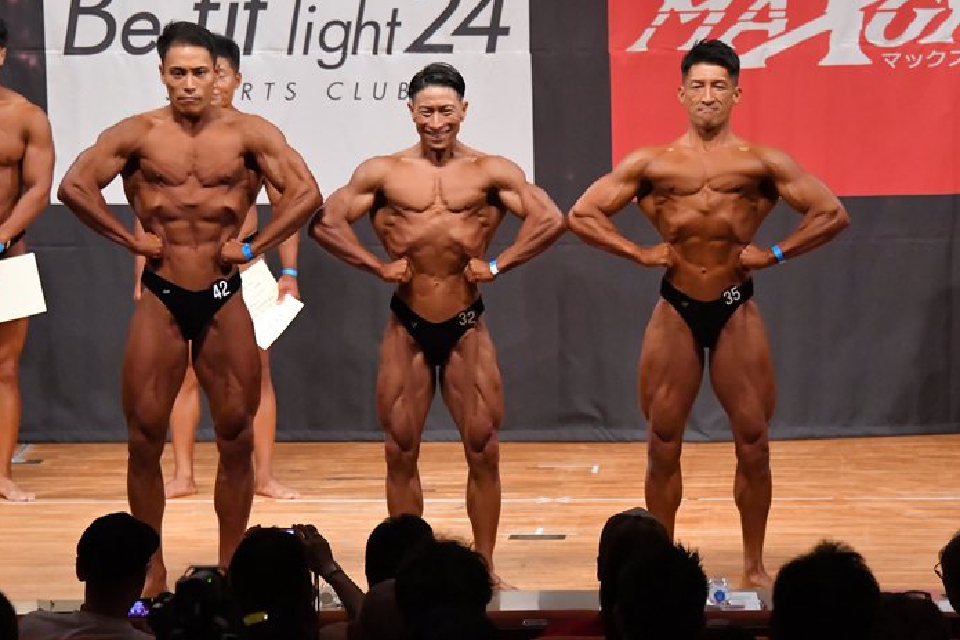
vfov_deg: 5.7
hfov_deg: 8.5
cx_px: 459
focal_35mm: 242
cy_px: 321
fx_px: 6451
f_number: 5.6
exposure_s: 1/400
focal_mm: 145
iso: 9000
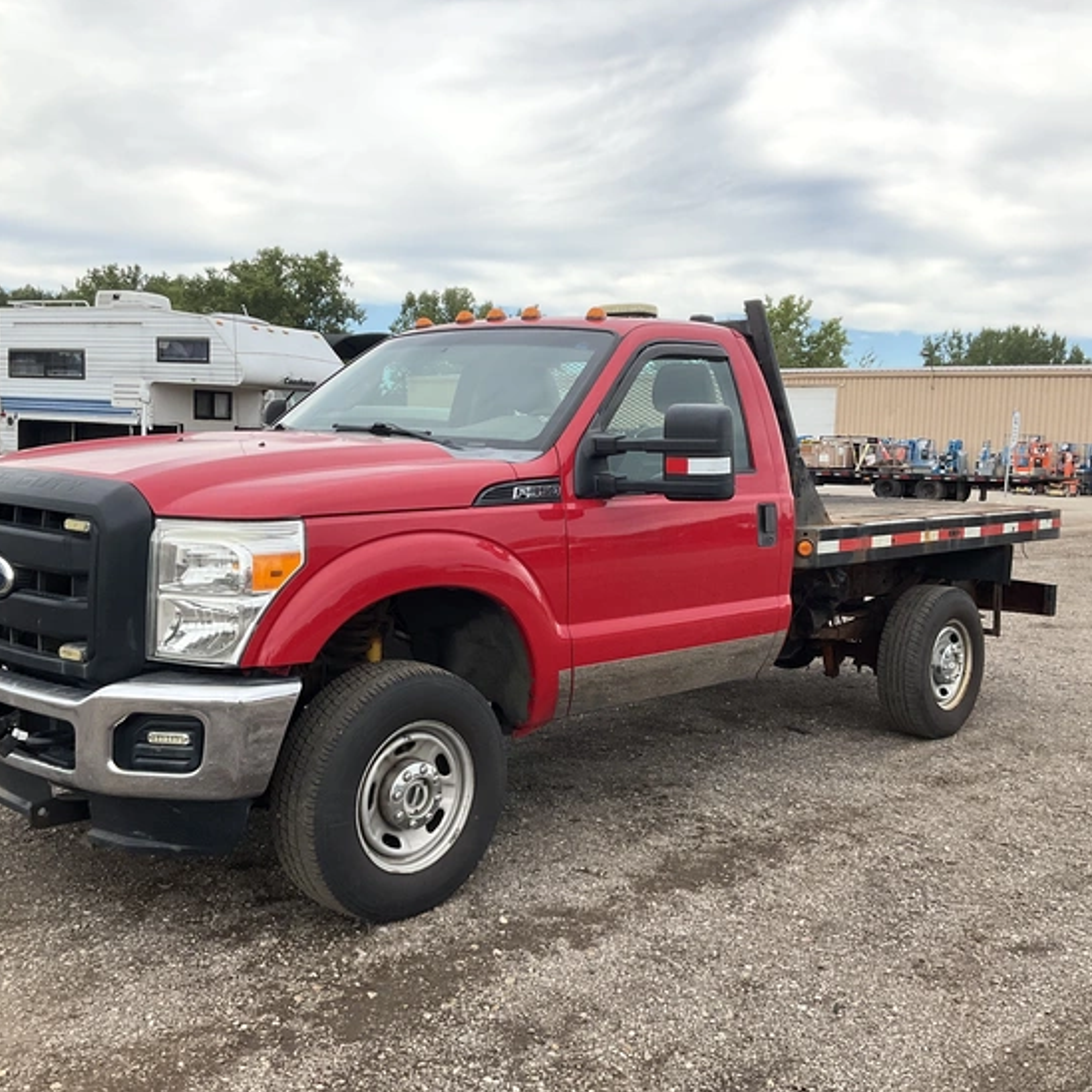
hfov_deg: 47.2
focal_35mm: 35
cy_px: 554
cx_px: 549
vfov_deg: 47.2
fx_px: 1249
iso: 25
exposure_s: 1/997
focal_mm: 3
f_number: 1.8
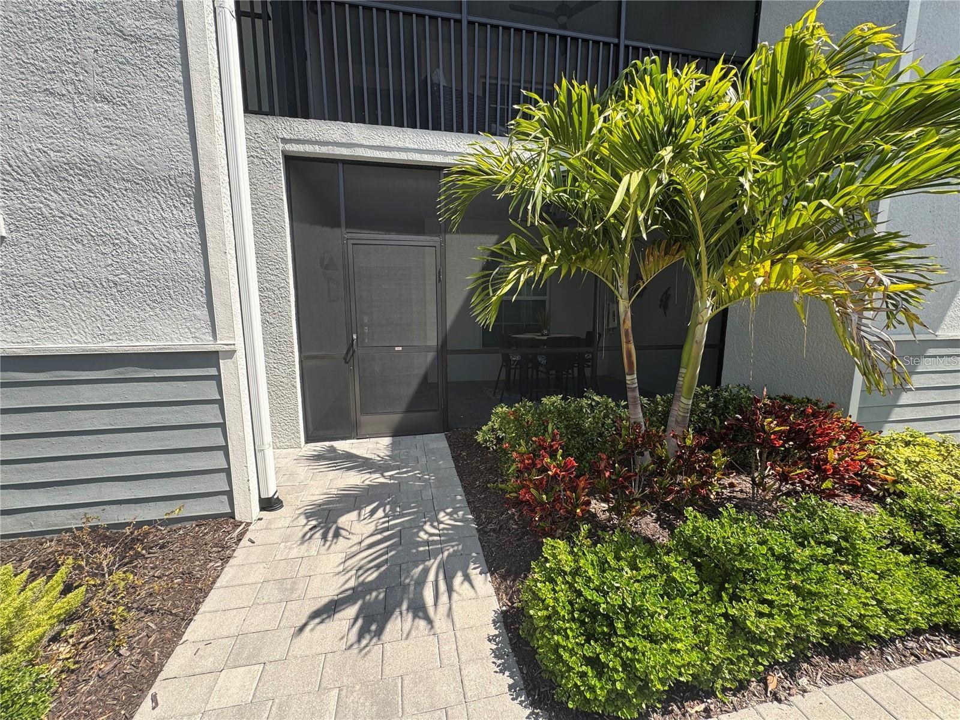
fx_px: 388
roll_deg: +0.1
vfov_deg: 85.7
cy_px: 360
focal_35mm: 14
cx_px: 480
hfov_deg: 102.1
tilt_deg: -8.4
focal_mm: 2.22
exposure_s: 1/293
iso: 40
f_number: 2.2
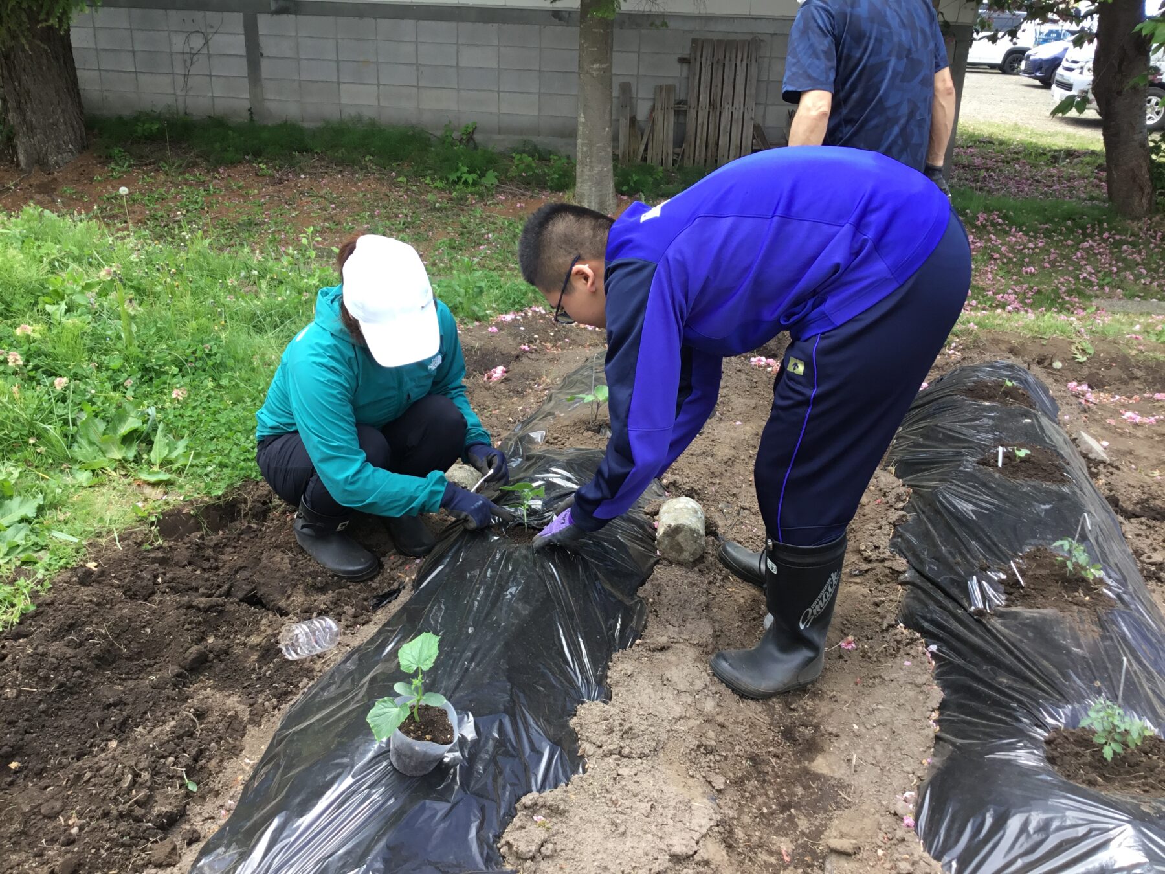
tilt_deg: -21.9
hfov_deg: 58.4
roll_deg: -3.3
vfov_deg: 45.4
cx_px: 582
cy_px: 437
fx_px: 1043
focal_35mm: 31
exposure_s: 1/150
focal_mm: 3.3
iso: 25
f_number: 2.4
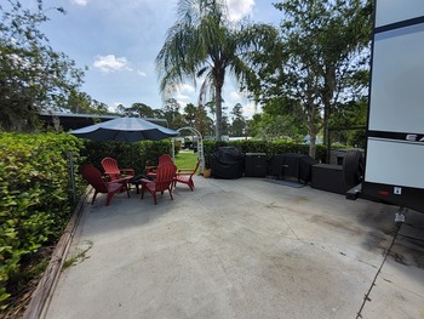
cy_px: 160
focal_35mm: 13
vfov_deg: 90.0
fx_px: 159
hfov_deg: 106.1
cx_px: 212
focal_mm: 1.13
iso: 32
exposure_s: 1/912
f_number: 2.2
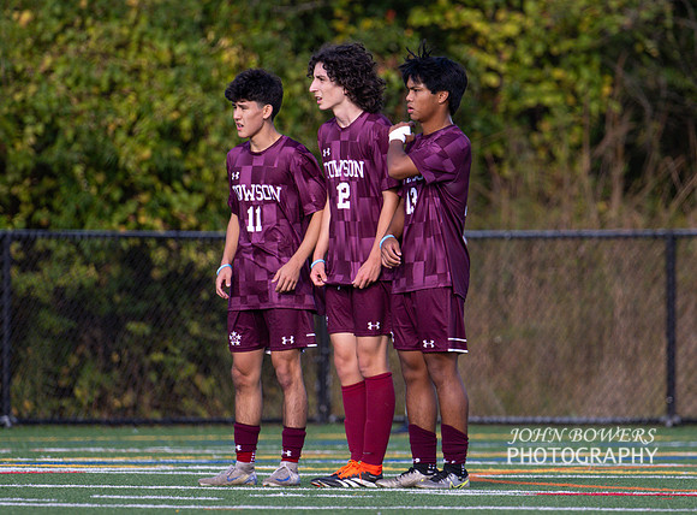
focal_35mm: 782
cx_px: 410
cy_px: 198
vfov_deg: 1.9
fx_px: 15661
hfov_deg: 2.5
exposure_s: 1/1600
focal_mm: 400
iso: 640
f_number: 4.5
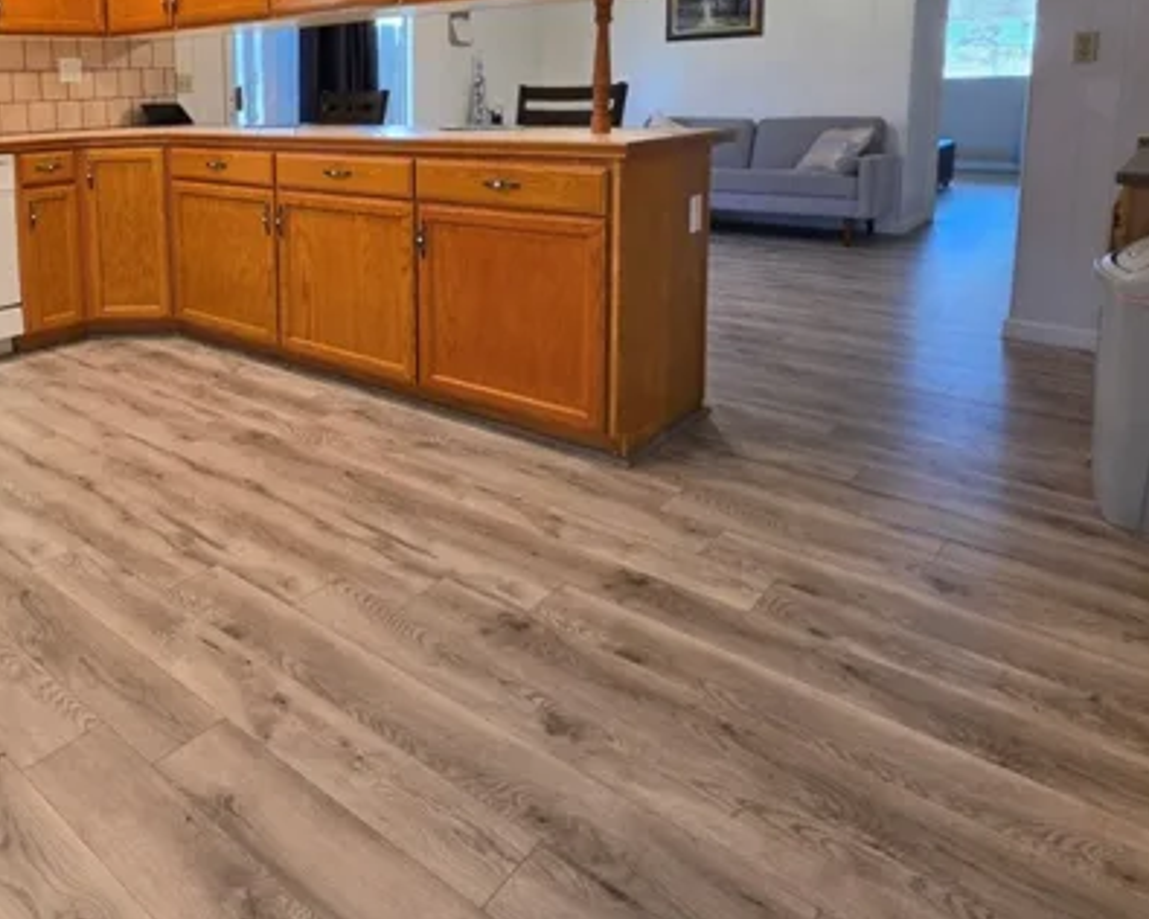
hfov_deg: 64.7
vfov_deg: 55.2
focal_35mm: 24
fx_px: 816
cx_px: 246
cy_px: 201
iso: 250
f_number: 1.9
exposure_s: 1/120
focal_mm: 2.2
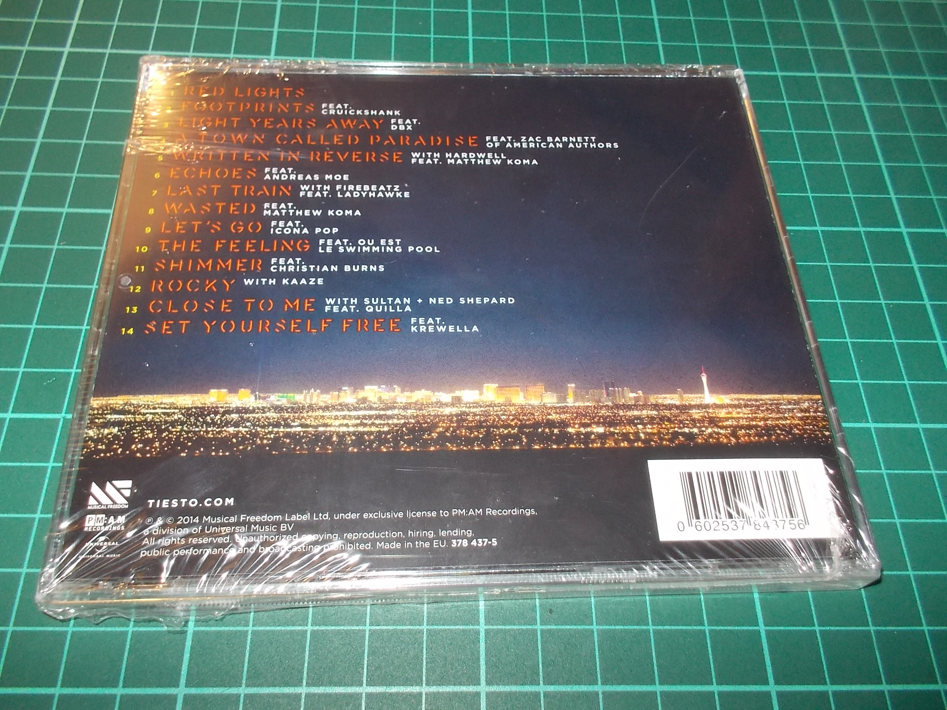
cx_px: 474
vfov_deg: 48.2
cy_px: 355
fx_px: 793
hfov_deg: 61.7
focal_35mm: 29
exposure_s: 1/30
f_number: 3.3
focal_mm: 4.1
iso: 200
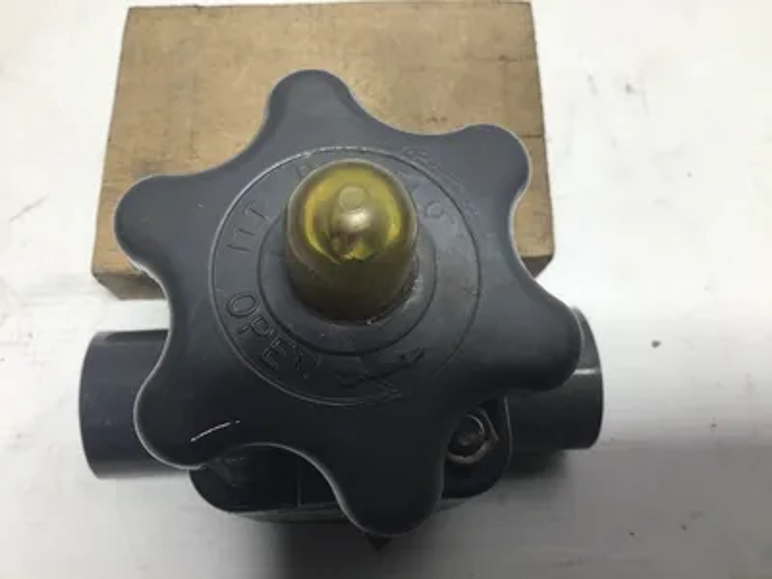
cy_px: 290
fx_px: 691
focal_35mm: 31
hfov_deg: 58.4
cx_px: 386
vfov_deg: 45.4
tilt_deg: -73.0
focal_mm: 3.3
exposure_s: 1/120
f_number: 2.4
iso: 32
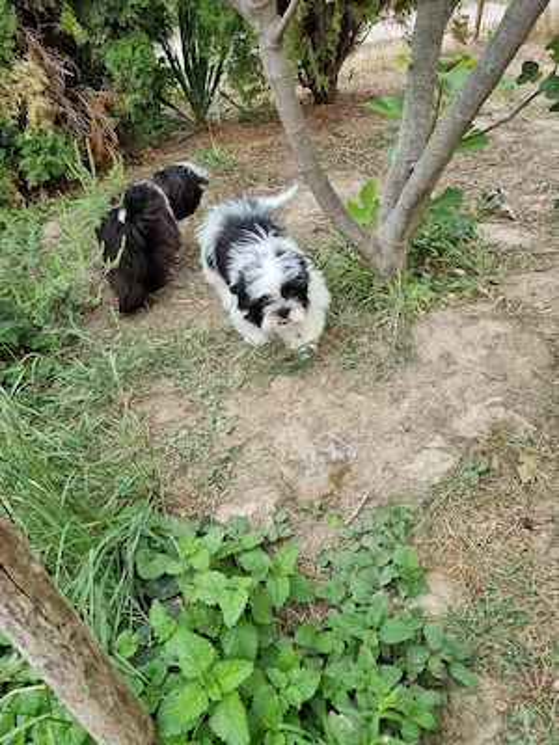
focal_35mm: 26
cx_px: 280
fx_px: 560
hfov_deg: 53.1
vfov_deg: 67.3
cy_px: 372
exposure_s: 1/476
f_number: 1.8
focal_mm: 5.4
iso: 50
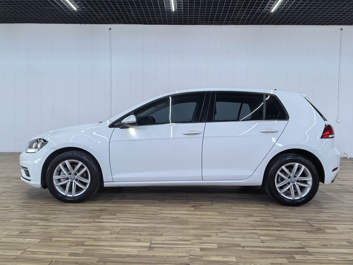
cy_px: 132
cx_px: 176
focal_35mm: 27
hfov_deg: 65.3
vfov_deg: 51.4
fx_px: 275
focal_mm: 5.75
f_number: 2
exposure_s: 1/100
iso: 200
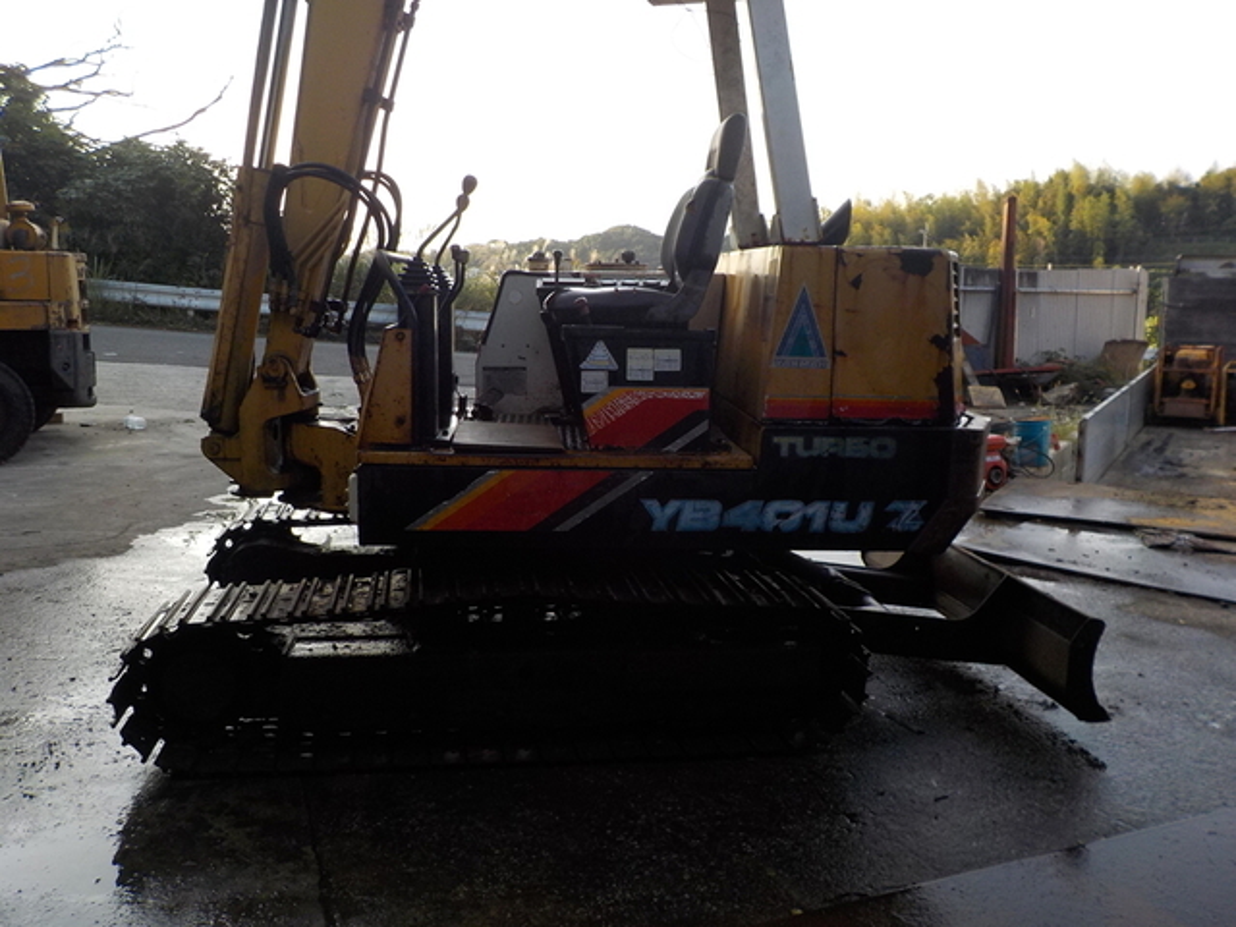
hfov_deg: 60.0
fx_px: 1071
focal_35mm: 30
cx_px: 618
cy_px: 464
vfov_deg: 46.8
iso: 125
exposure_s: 1/320
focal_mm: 4.1
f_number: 3.3
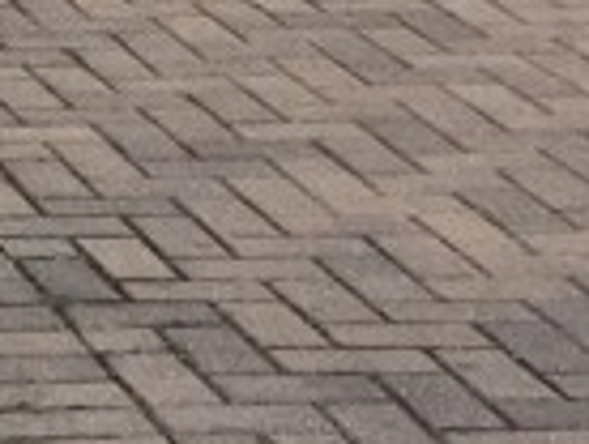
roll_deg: +0.7
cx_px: -1037
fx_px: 3665
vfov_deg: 6.3
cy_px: -897
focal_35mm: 215
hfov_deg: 8.1
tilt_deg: +4.2
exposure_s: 1/2083
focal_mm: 4.15
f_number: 2.2
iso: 32
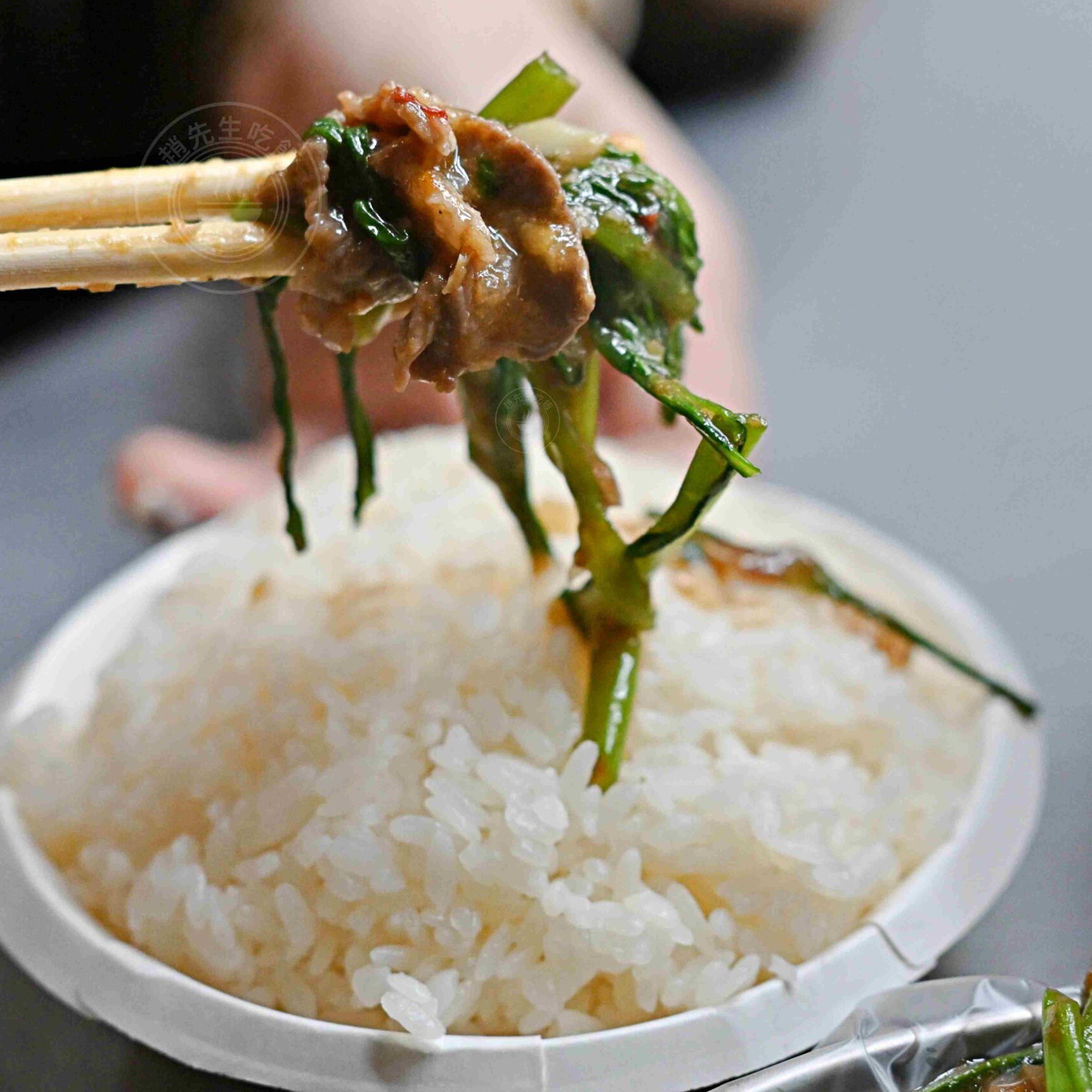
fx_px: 3426
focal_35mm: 96
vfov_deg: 18.1
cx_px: 696
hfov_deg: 18.1
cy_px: 544
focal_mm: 50
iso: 1600
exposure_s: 1/200
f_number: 3.2
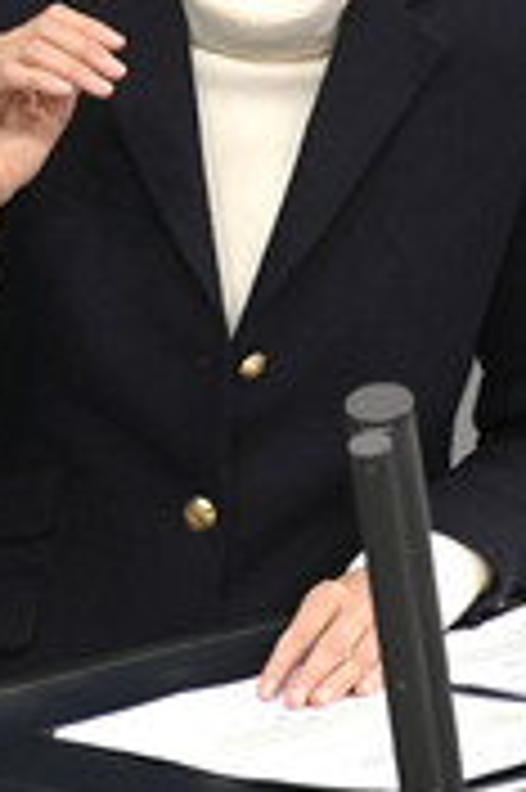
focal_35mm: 1153
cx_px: 339
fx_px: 25318
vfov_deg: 1.8
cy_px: 126
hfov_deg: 1.2
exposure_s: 1/400
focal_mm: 450
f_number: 5.6
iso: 10000
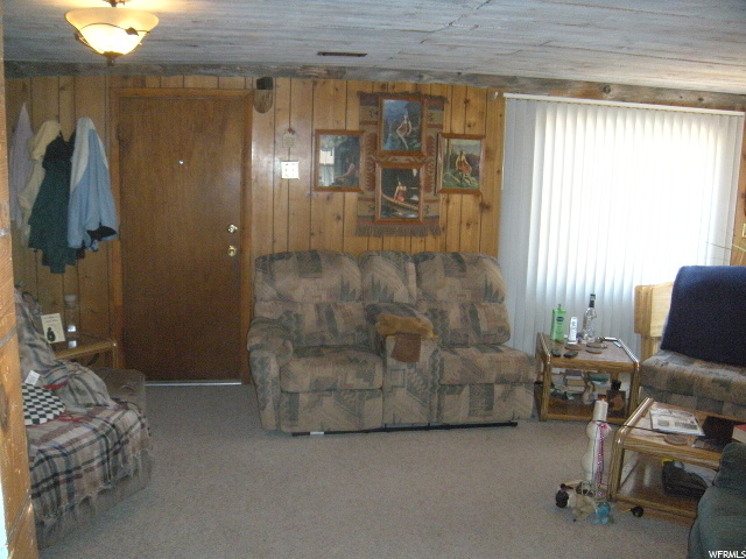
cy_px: 280
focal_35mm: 35
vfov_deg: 40.7
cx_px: 373
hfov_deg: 52.6
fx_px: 754
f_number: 3.8
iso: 506
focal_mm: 5.9
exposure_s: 1/60
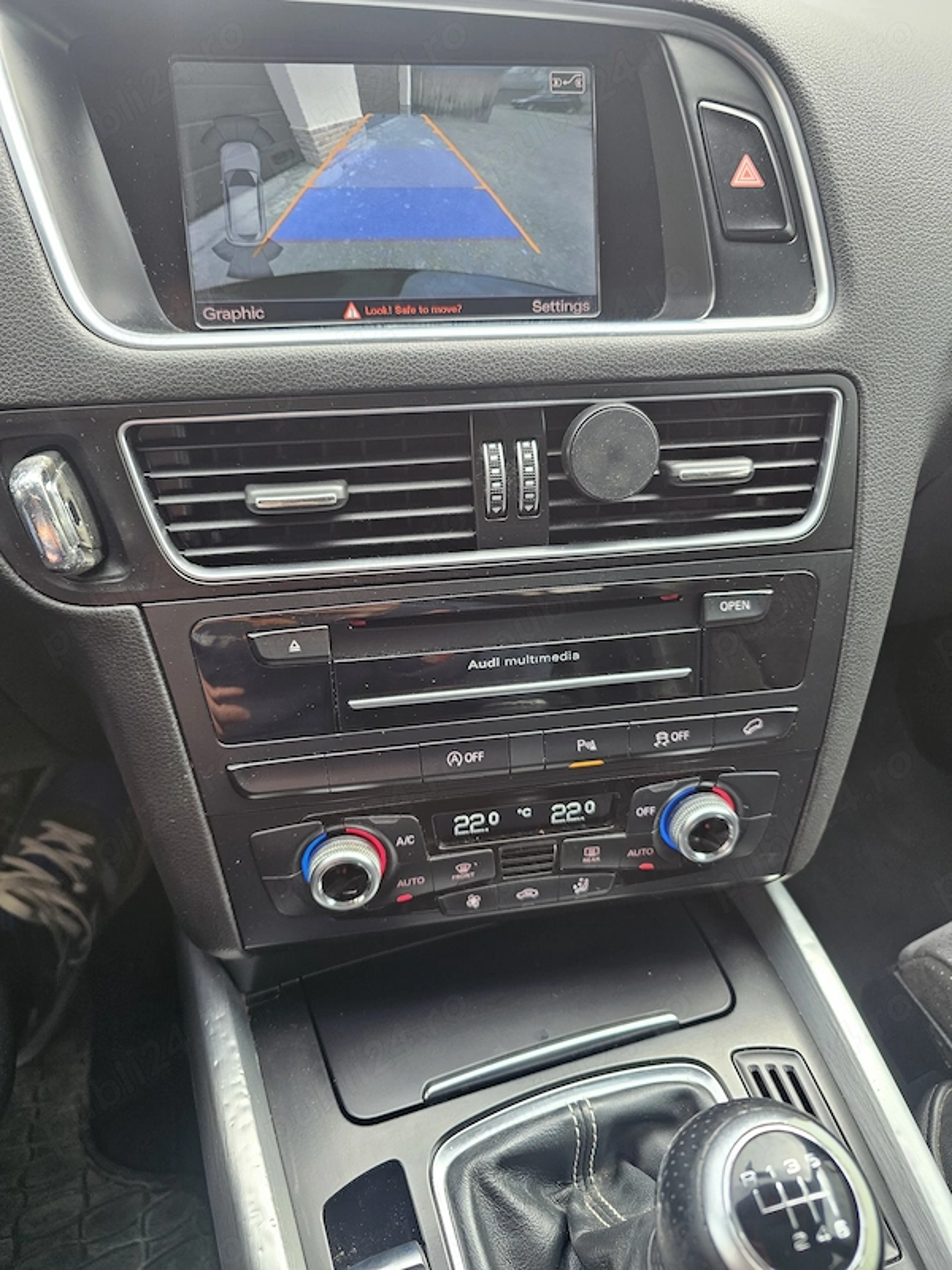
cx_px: 476
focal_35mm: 23
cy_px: 635
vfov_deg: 73.9
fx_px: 843
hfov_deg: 58.9
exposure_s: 1/100
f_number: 1.7
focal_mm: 6.3
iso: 80
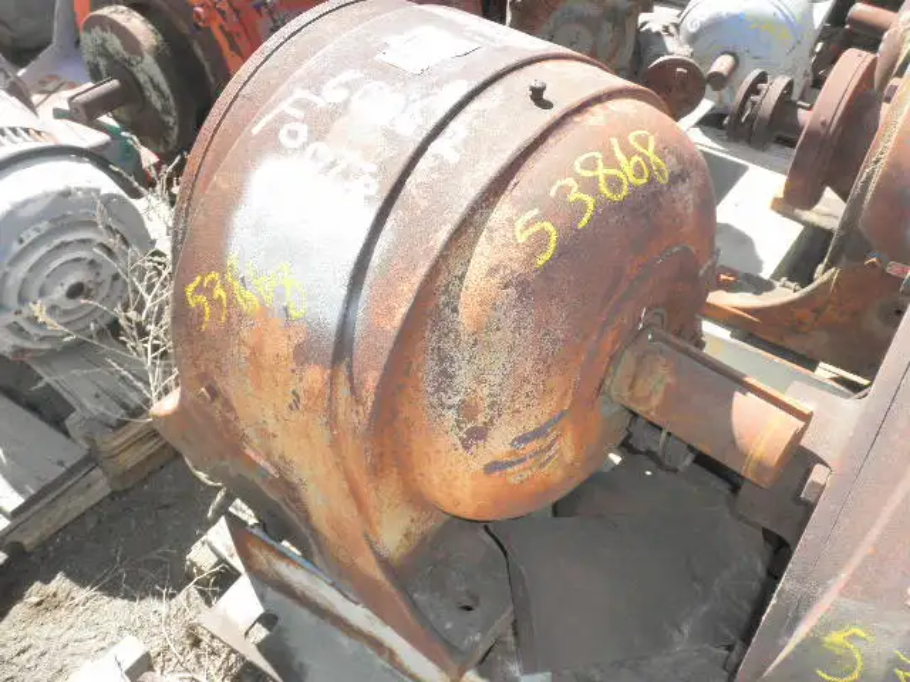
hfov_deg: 52.6
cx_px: 455
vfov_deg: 40.7
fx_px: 920
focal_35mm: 35
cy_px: 341
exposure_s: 1/250
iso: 64
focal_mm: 6.1
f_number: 3.2
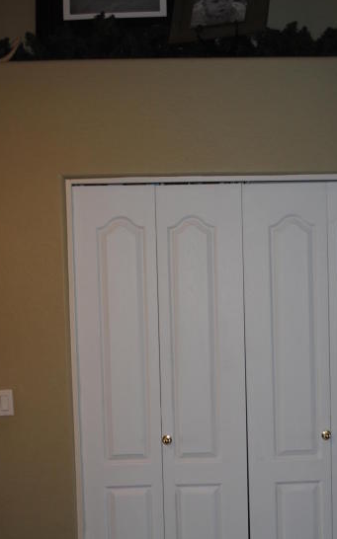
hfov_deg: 23.0
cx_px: 223
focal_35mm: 56
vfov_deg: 36.1
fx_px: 823
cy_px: 337
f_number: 4.2
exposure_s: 1/60
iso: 200
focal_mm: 26
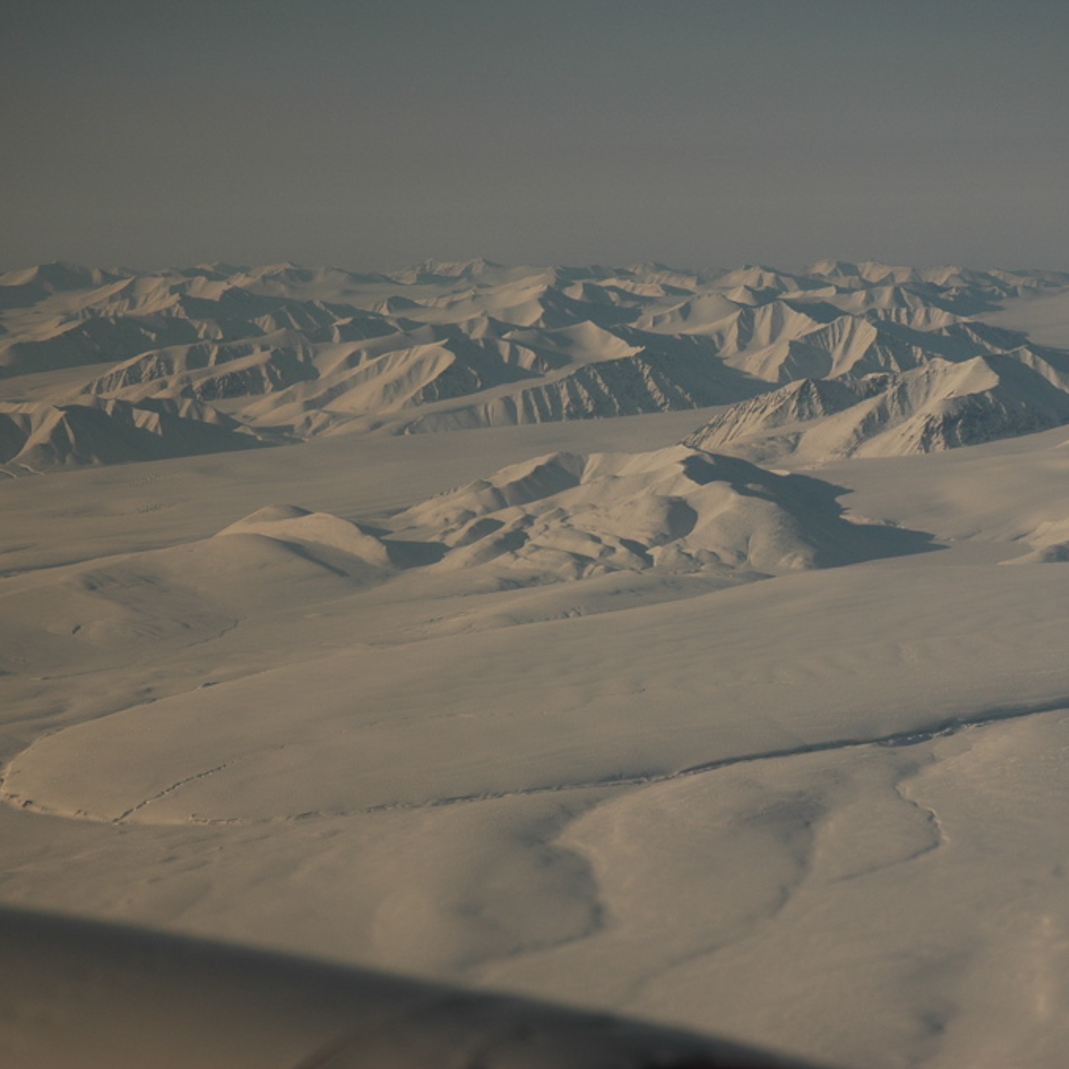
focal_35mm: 100
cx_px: 627
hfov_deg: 17.4
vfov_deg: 17.4
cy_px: 534
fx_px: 3494
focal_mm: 52
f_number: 6.3
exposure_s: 1/160
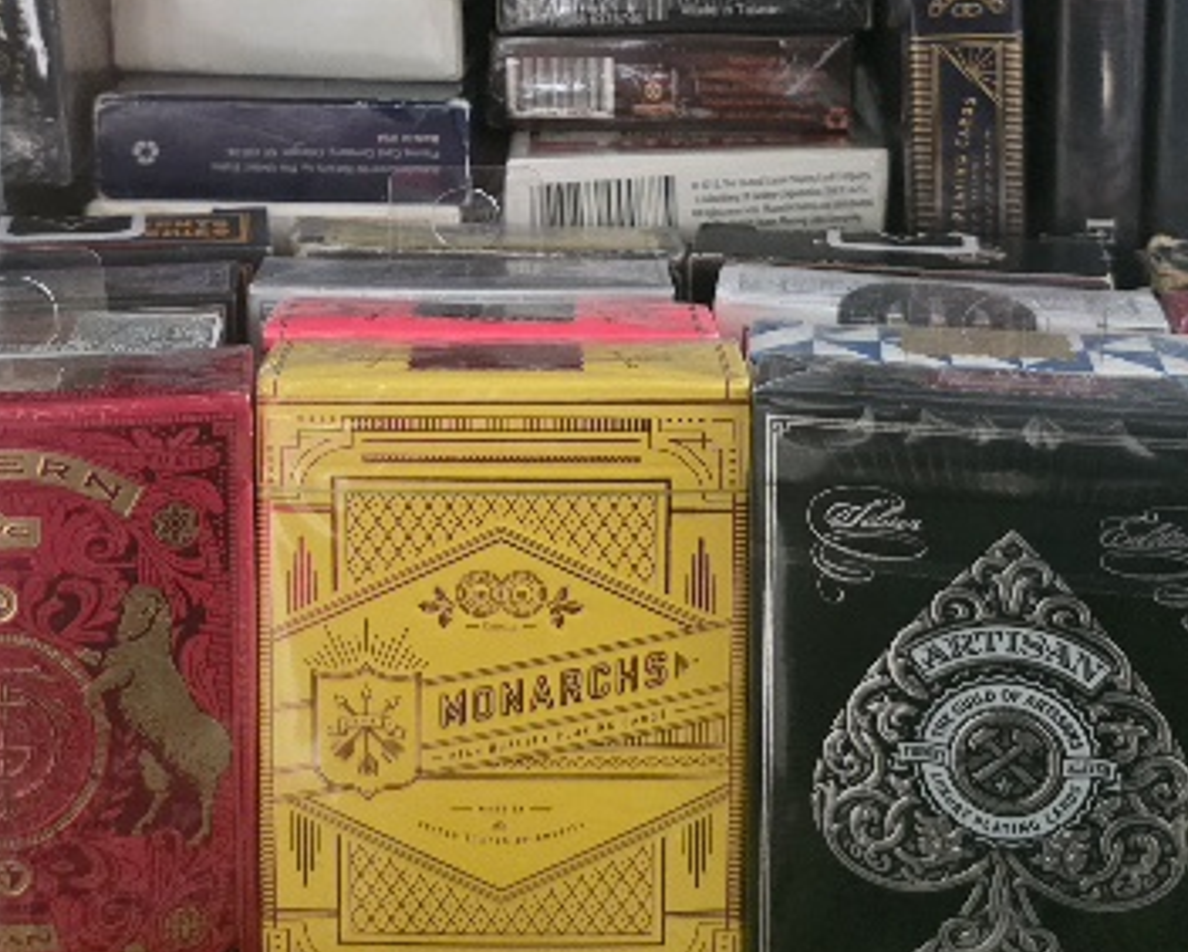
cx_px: 510
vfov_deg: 28.4
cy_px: 68
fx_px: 1794
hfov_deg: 36.6
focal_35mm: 51
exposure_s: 1/101
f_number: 1.7
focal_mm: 6.3
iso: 2000
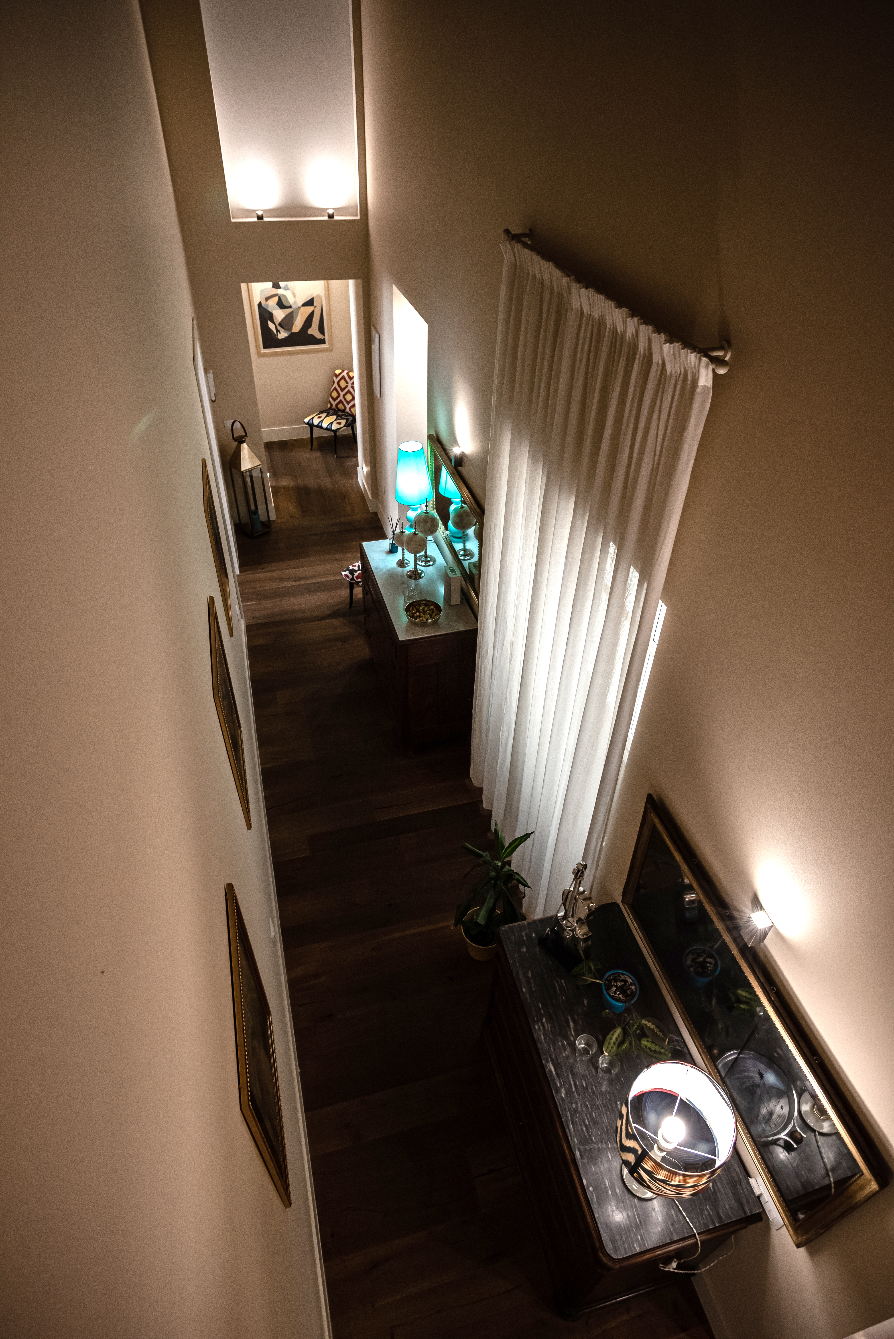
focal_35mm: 20
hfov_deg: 62.0
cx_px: 447
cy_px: 670
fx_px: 744
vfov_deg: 84.0
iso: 1600
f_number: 5
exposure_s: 1/160
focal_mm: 20
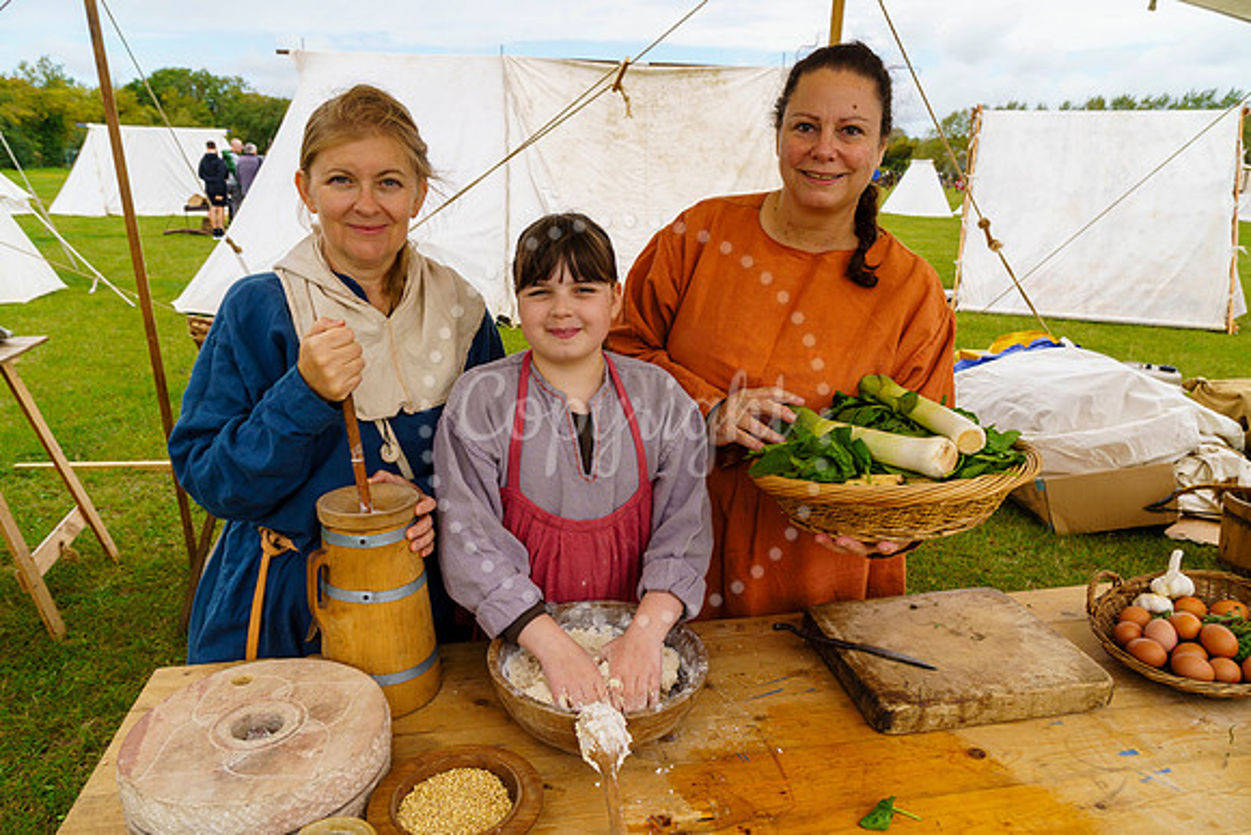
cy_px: 418
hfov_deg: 73.7
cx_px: 626
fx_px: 834
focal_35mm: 24
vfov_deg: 53.2
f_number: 5
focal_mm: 16
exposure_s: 1/200
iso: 100
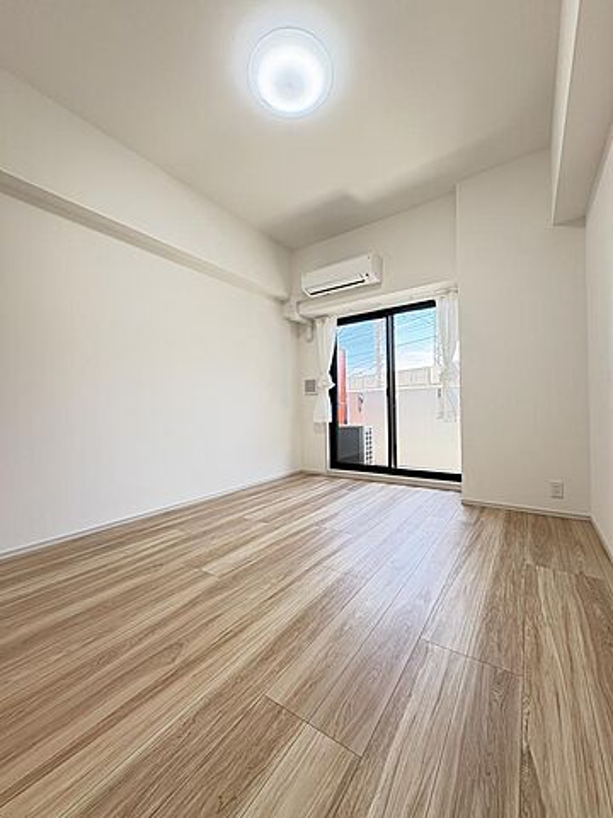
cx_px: 306
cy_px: 409
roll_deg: +1.2
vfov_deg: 102.1
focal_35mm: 14
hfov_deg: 85.7
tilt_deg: +0.3
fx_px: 331
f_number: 2.2
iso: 160
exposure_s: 1/99
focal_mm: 2.22
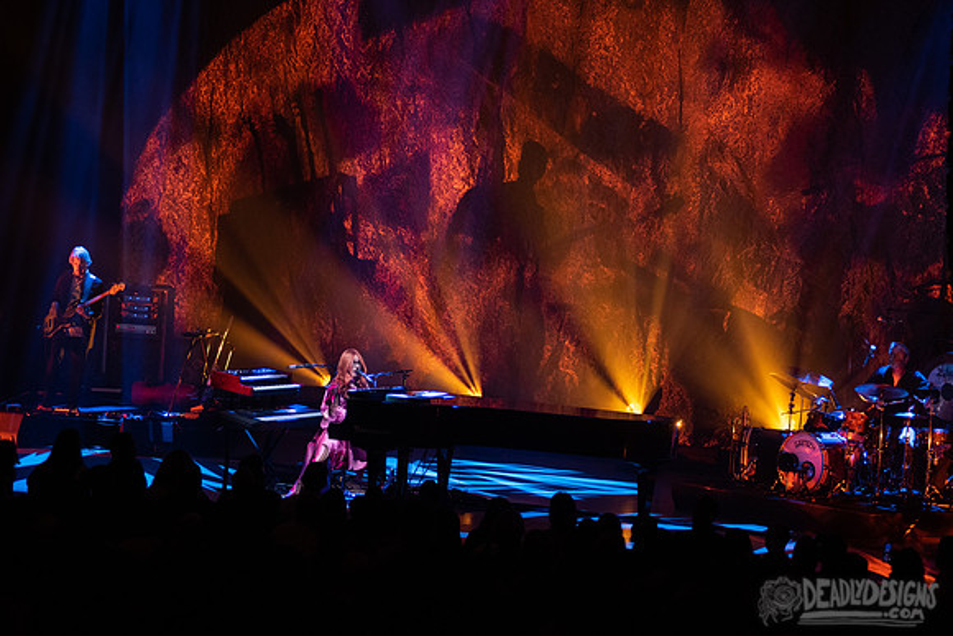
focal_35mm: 129
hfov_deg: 15.9
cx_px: 463
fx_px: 3416
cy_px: 318
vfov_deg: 10.6
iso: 2000
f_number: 3.2
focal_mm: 110
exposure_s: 1/200
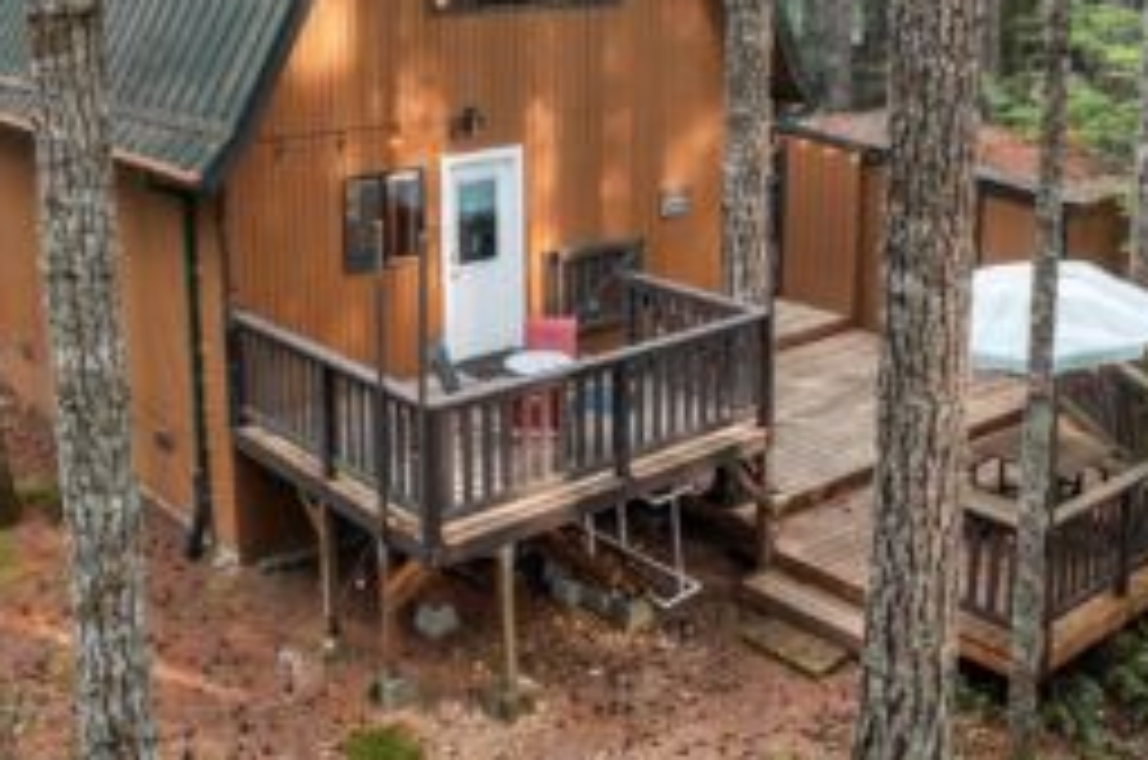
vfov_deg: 29.8
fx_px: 1400
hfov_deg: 44.6
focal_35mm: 44
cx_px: 599
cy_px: 166
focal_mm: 10.26
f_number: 2.8
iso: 320
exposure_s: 1/30
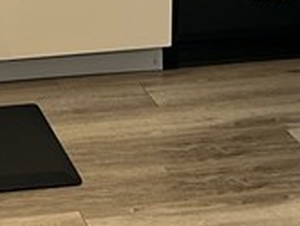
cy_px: -224
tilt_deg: -7.8
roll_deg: -1.0
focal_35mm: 160
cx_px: 63
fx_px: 1389
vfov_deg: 8.8
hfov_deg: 12.3
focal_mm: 5.7
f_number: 1.5
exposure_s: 1/60
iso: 125
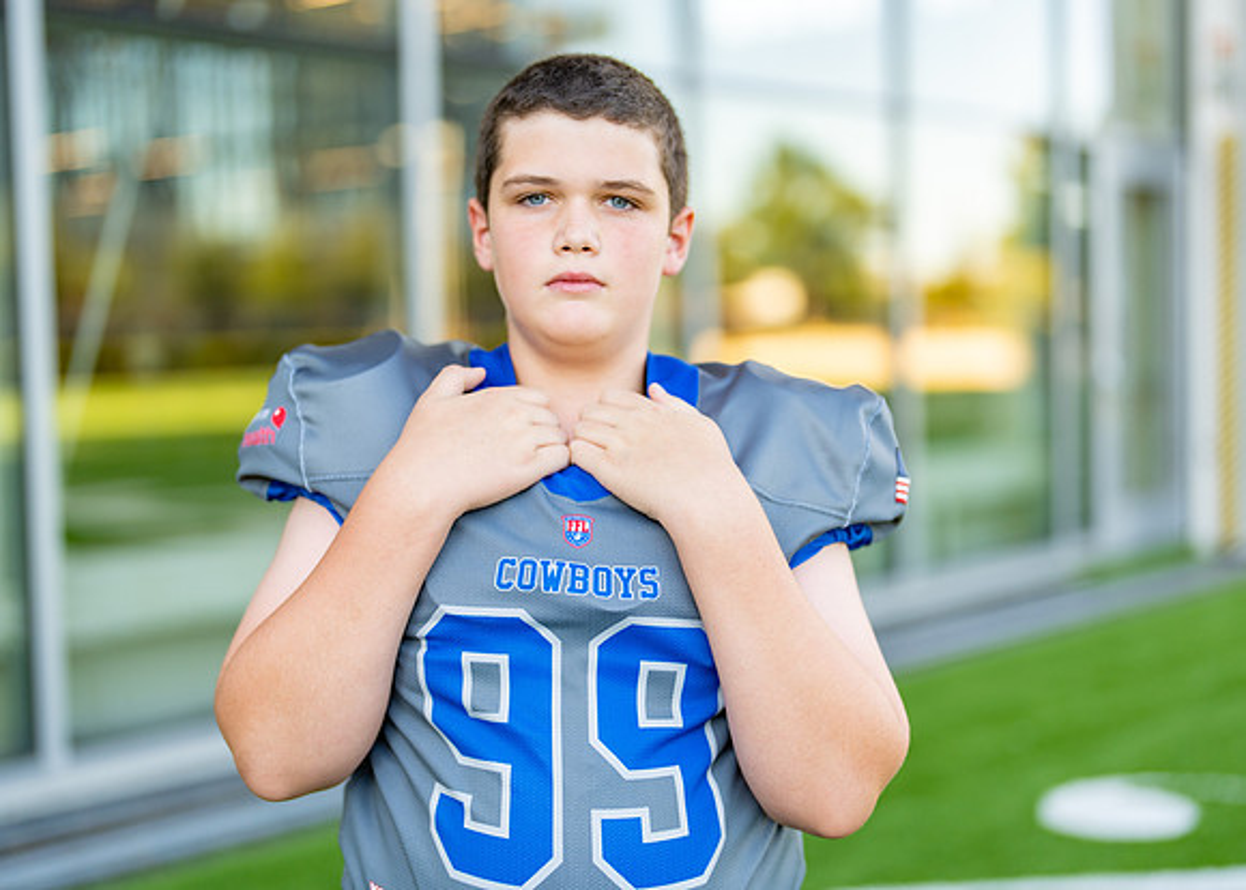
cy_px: 445
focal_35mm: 54
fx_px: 1912
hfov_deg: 36.1
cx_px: 623
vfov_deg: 26.2
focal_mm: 50
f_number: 1.2
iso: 100
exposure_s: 1/640
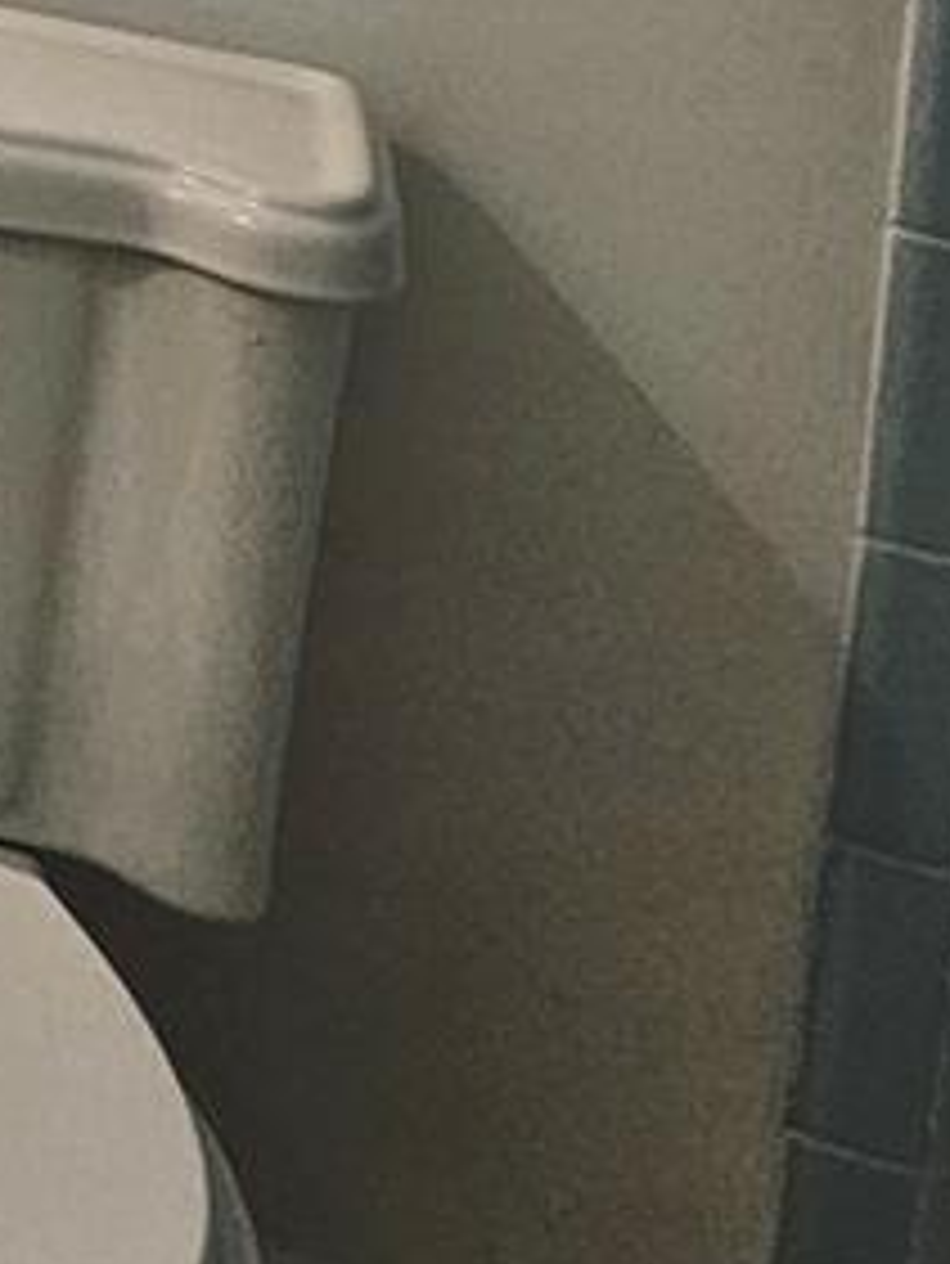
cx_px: -1544
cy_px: -733
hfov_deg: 13.1
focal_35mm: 71
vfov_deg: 21.8
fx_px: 2596
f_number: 2.2
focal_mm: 2.2
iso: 80
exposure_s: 1/60
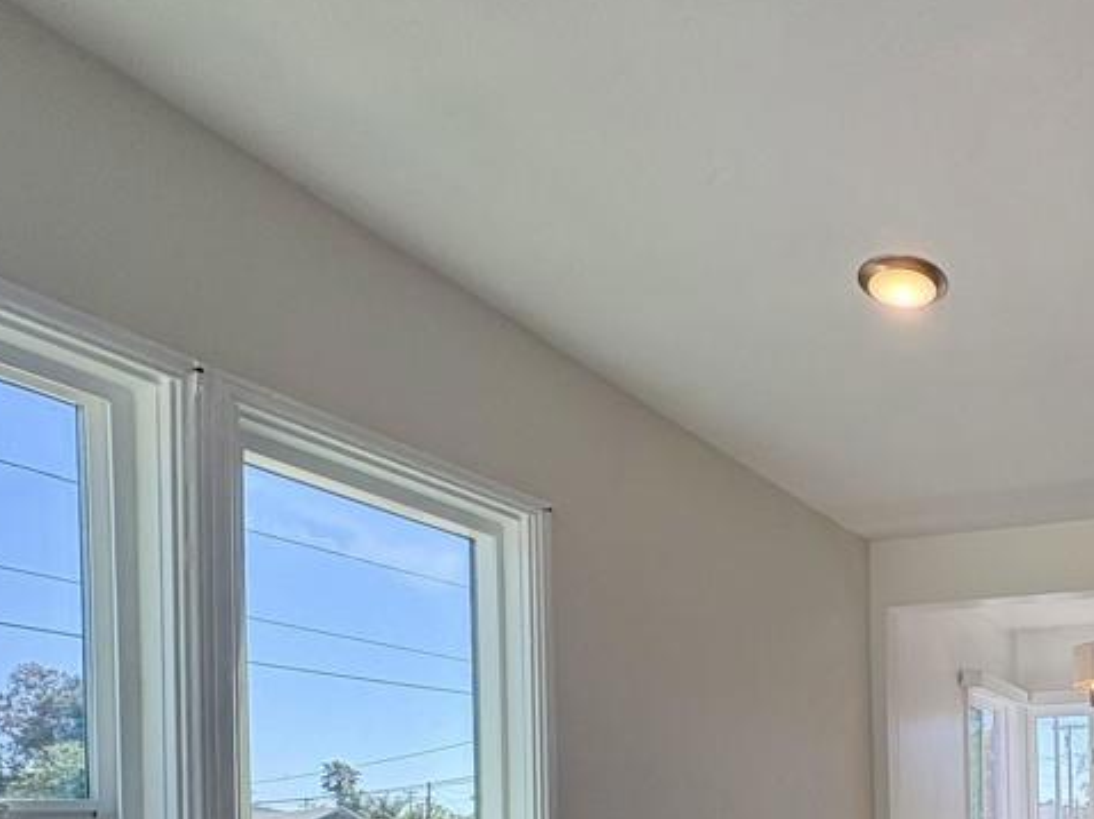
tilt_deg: -0.8
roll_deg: +2.0
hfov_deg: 50.1
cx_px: 1064
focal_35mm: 30
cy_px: 826
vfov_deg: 40.7
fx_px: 948
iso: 64
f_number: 2.2
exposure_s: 1/423
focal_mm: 2.22
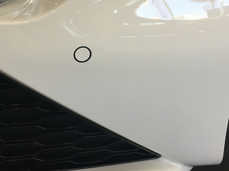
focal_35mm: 59
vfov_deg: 24.6
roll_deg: +0.9
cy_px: 48
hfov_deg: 32.5
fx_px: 390
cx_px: 85
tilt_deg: -29.3
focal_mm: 4.15
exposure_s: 1/33
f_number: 2.2
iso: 32
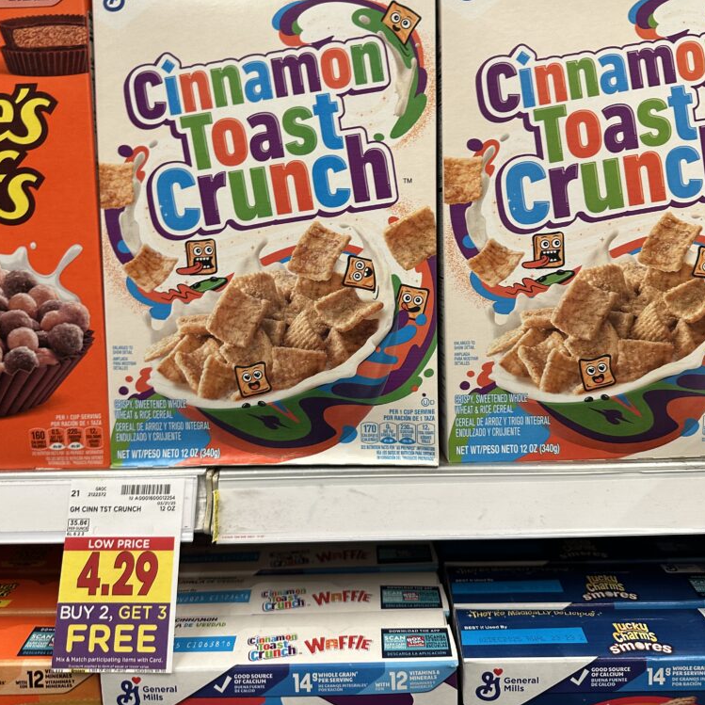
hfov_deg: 55.6
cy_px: 300
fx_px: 668
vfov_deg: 55.4
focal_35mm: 29
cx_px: 356
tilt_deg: -5.2
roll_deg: +0.9
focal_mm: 6.86
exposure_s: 1/61
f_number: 1.78
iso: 160
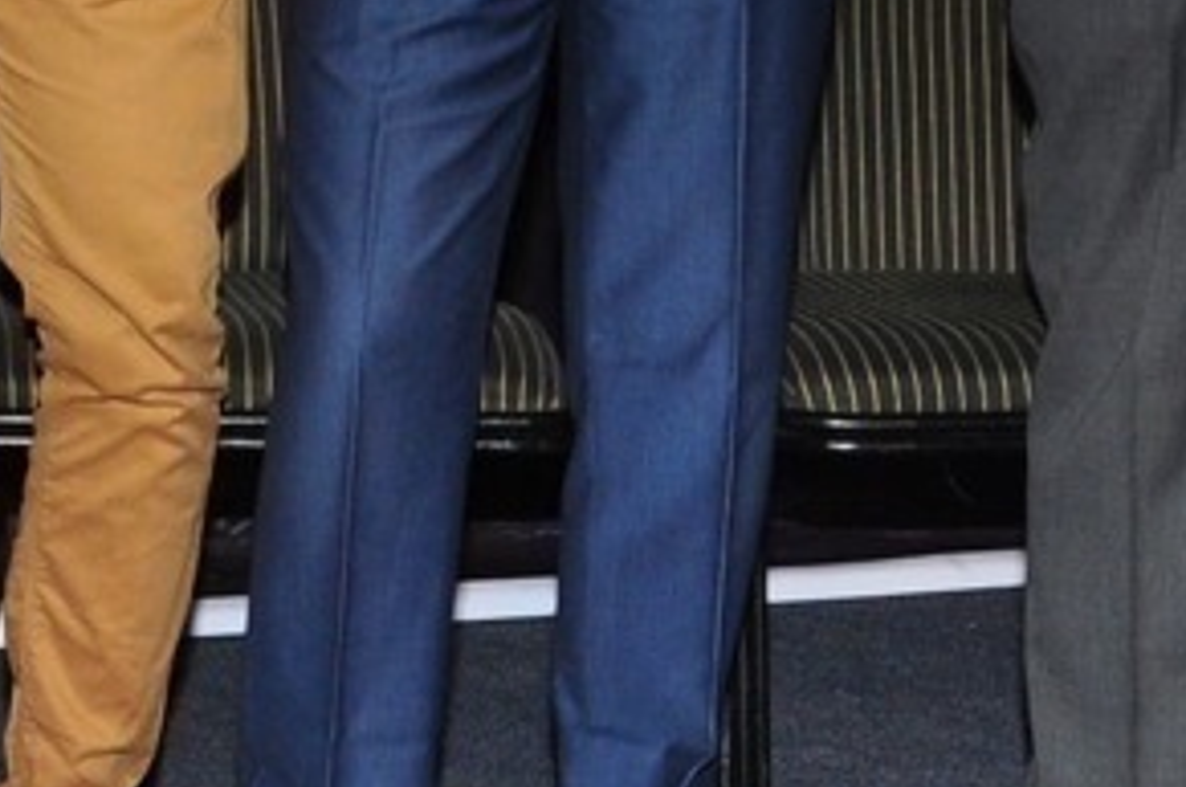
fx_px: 4278
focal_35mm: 130
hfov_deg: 14.9
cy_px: -226
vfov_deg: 10.3
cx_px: -452
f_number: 8
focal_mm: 21
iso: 500
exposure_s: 1/125
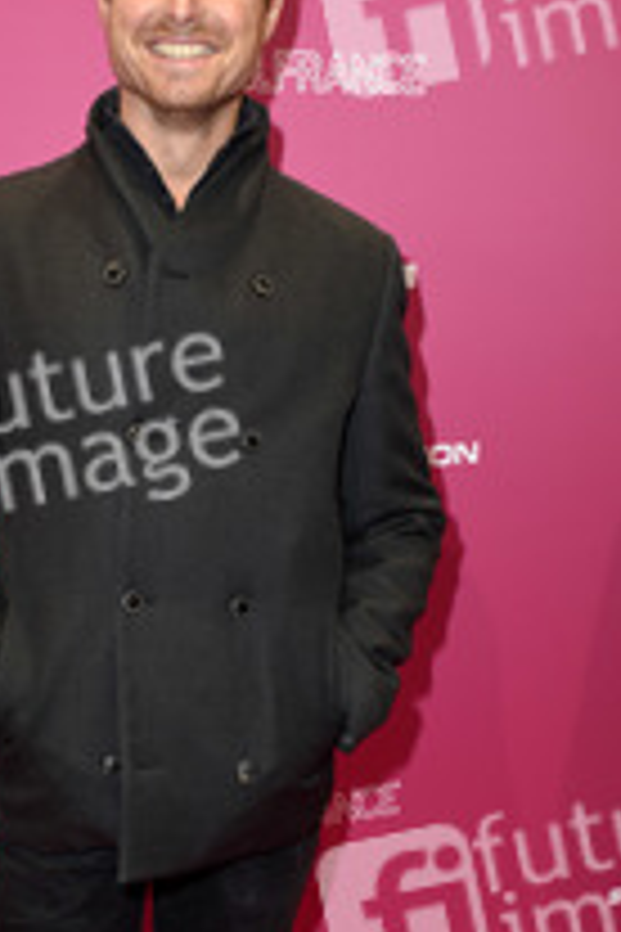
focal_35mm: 58
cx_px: 140
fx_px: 1501
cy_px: 666
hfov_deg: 23.1
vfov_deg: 34.0
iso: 500
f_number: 6.3
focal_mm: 20
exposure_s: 1/160
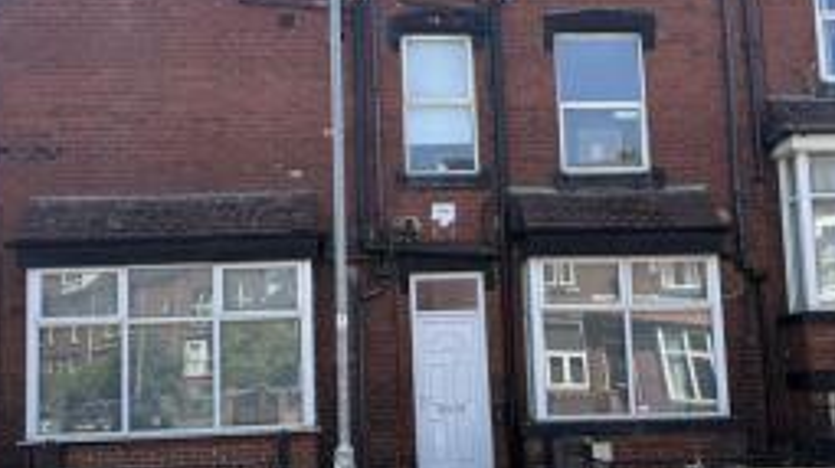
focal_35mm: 47
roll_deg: +1.4
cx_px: 434
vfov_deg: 25.4
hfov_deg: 43.7
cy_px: 263
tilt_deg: +6.8
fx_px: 1040
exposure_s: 1/1155
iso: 64
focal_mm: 5.96
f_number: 1.6
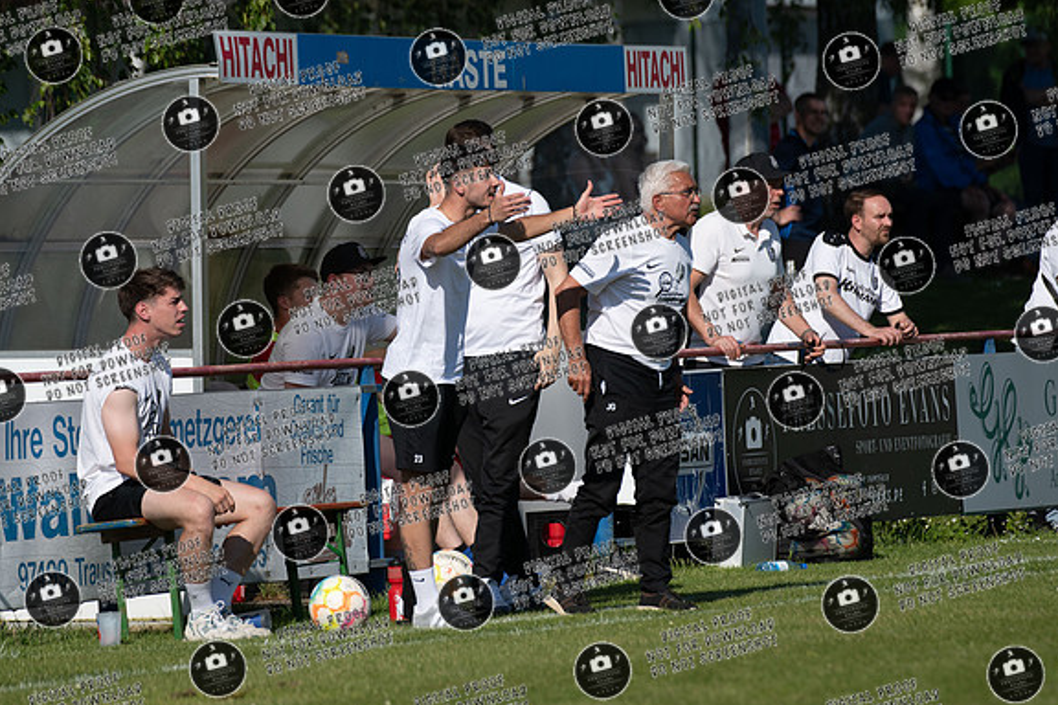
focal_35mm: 336
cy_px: 313
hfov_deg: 6.1
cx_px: 500
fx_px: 9874
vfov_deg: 4.1
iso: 140
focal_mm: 300
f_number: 5.6
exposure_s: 1/1600
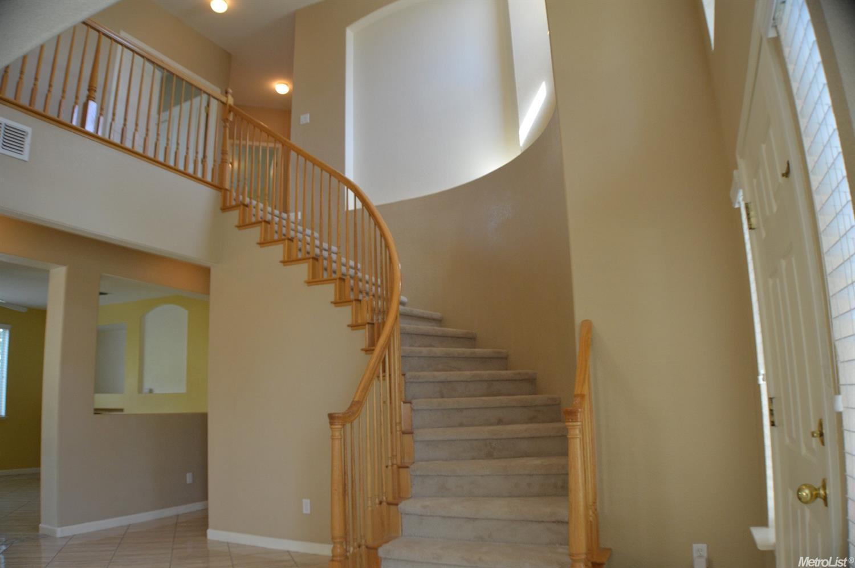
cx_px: 428
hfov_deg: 57.3
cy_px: 284
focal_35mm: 33
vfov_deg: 39.9
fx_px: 783
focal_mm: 22
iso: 560
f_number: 3.5
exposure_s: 1/60
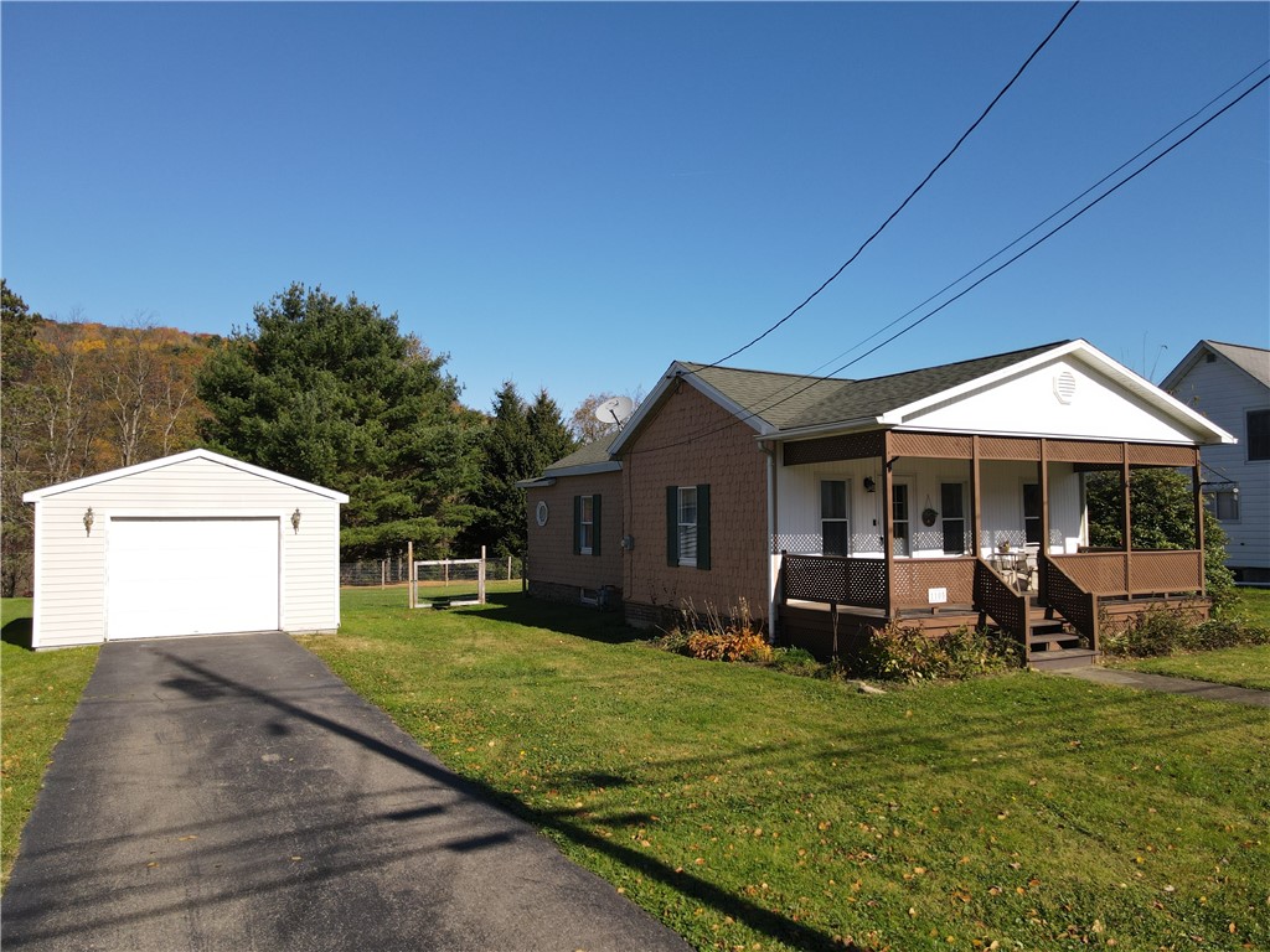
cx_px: 635
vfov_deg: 56.8
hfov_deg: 71.6
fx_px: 881
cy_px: 476
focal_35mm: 24
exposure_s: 1/640
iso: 100
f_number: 2.8
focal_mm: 4.5
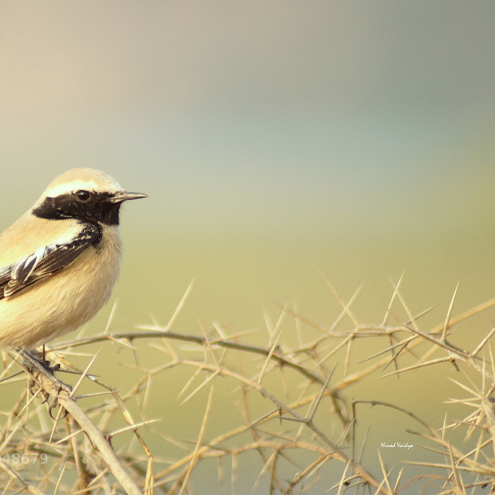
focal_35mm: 577
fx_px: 9335
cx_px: 177
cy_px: 247
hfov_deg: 3.0
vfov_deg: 3.0
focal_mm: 300
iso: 400
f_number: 6.3
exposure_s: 1/500
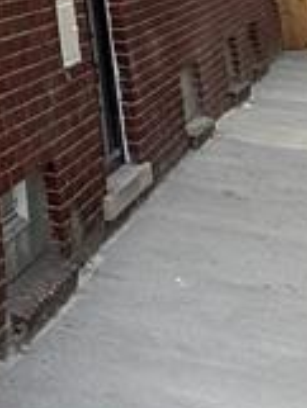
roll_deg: -1.8
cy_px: -286
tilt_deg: +11.9
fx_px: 1051
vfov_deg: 18.2
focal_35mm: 89
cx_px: -551
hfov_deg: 11.6
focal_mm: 2.22
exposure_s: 1/390
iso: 64
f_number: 2.2
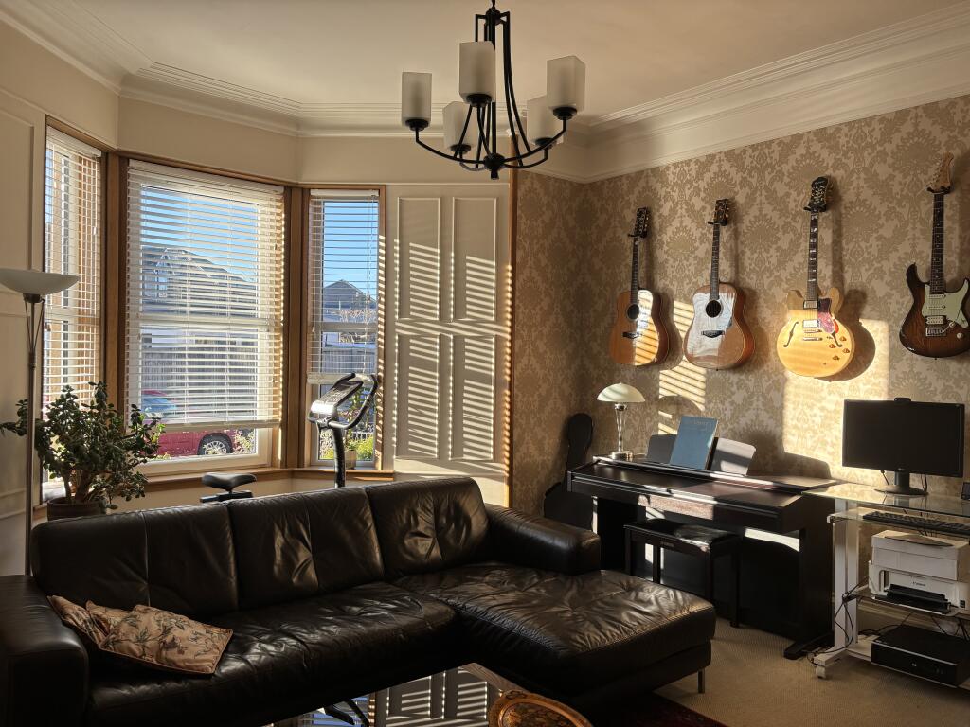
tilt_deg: +0.4
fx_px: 729
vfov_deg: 53.1
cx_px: 485
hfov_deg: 67.3
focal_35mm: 26
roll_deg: -1.1
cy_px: 364
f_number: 1.6
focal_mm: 5.96
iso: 40
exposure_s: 1/195
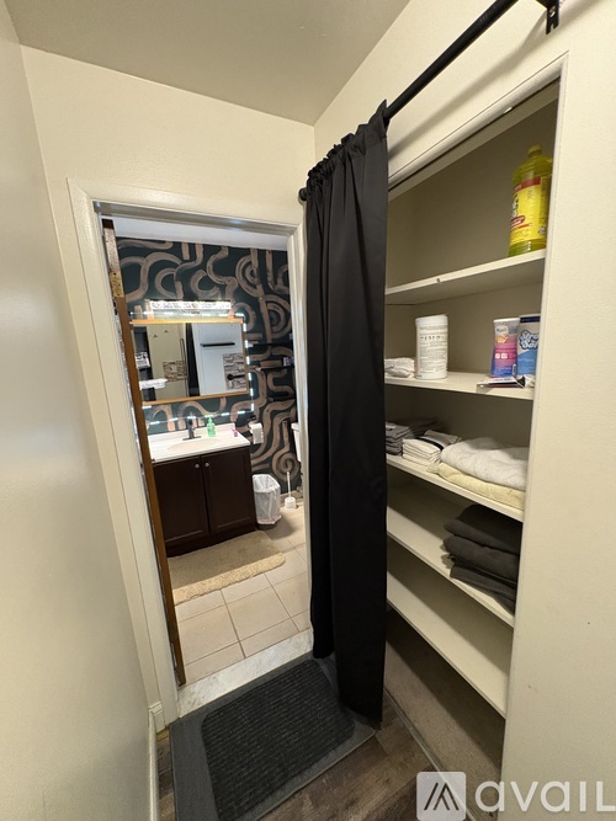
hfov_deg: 85.7
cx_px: 308
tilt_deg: -11.4
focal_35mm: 14
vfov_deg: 102.1
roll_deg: +3.7
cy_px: 410
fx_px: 332
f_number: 2.2
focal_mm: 2.22
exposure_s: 1/60
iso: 640
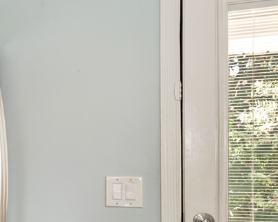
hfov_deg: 20.2
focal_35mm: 67
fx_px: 551
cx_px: -225
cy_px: 161
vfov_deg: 22.6
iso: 100
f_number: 7.1
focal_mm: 13
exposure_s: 1/6
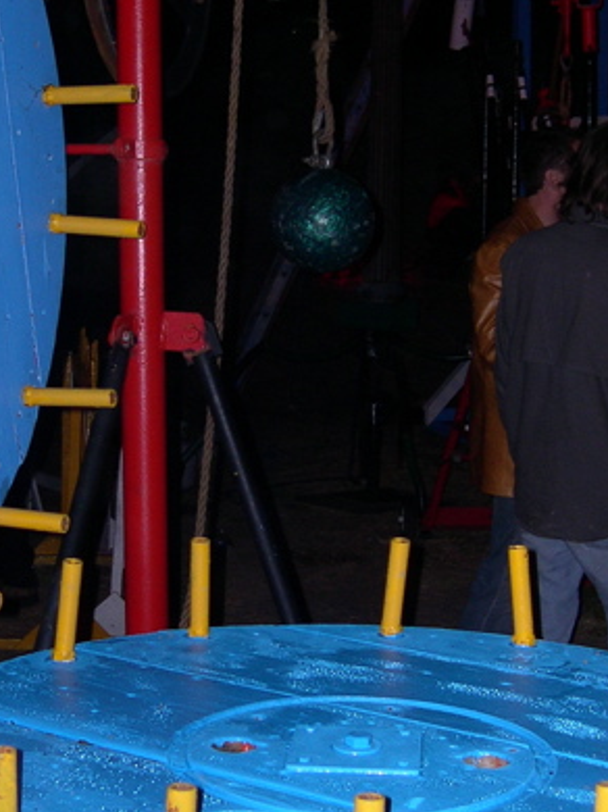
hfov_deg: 18.7
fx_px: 1829
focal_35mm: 78
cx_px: 146
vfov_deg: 25.0
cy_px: 398
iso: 119
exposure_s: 1/60
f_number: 2.8
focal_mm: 8
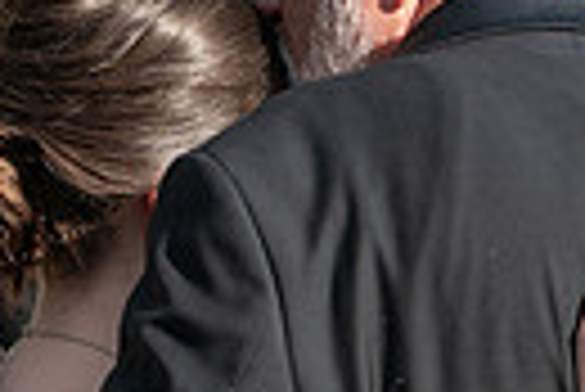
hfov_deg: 5.5
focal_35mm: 376
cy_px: 268
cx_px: 626
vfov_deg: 3.7
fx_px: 6117
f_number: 4
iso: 64
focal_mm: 70
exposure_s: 1/200
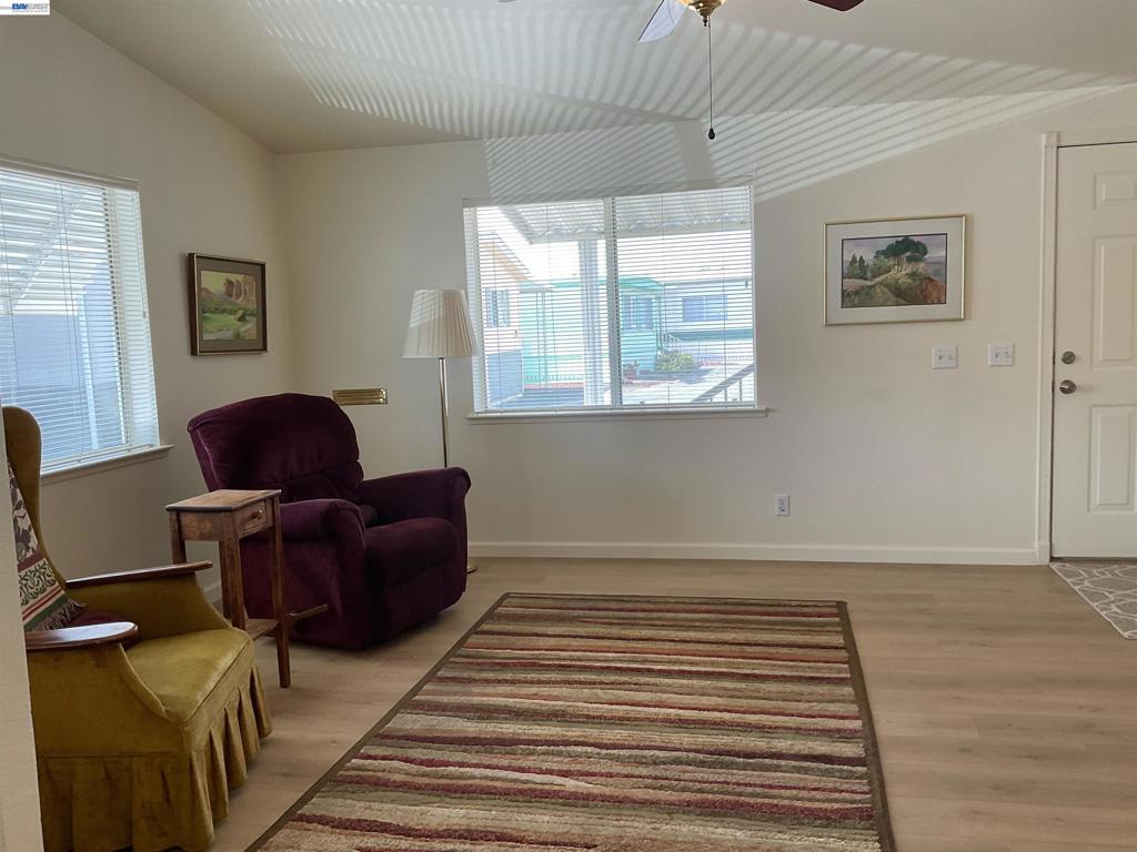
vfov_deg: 48.2
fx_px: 953
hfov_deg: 61.7
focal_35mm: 29
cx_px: 568
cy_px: 426
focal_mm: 3
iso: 40
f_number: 1.8
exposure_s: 1/120
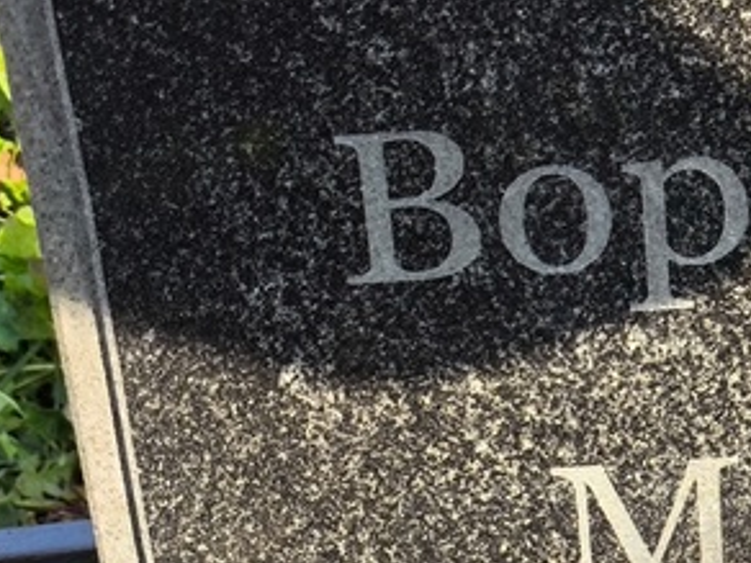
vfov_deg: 10.8
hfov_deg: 14.2
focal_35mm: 137
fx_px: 2972
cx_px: 745
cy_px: 514
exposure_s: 1/612
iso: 50
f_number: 1.7
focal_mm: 4.71
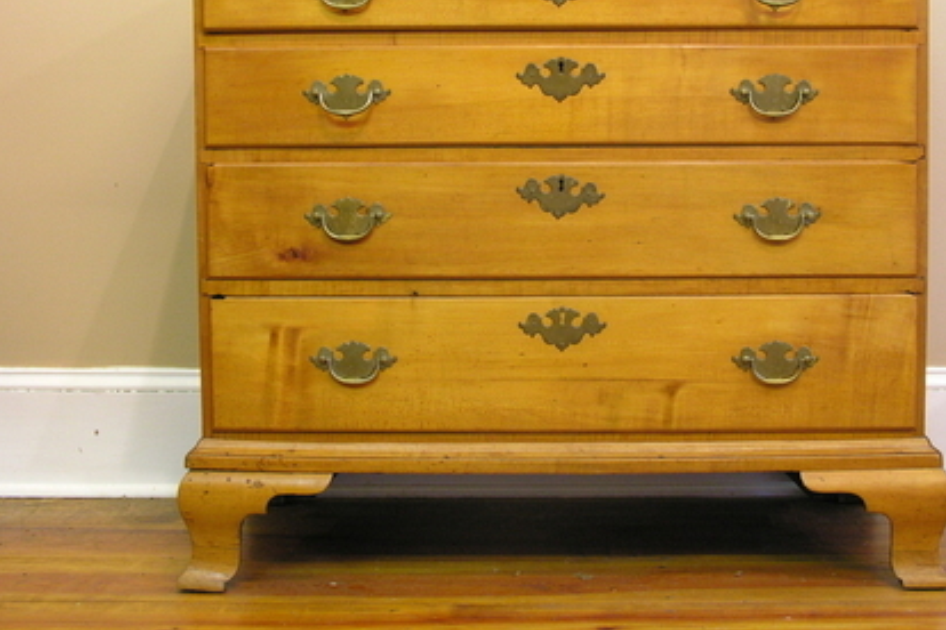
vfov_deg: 25.0
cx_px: 546
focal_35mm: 54
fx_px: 1419
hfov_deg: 36.8
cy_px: 241
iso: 200
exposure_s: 1/4.1
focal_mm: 11
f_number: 2.9
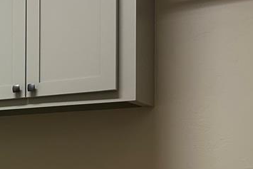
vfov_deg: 17.1
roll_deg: +0.4
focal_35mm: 78
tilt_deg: -1.9
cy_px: 168
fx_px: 548
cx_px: -92
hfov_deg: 22.7
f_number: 1.5
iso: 160
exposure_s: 1/60
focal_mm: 5.7
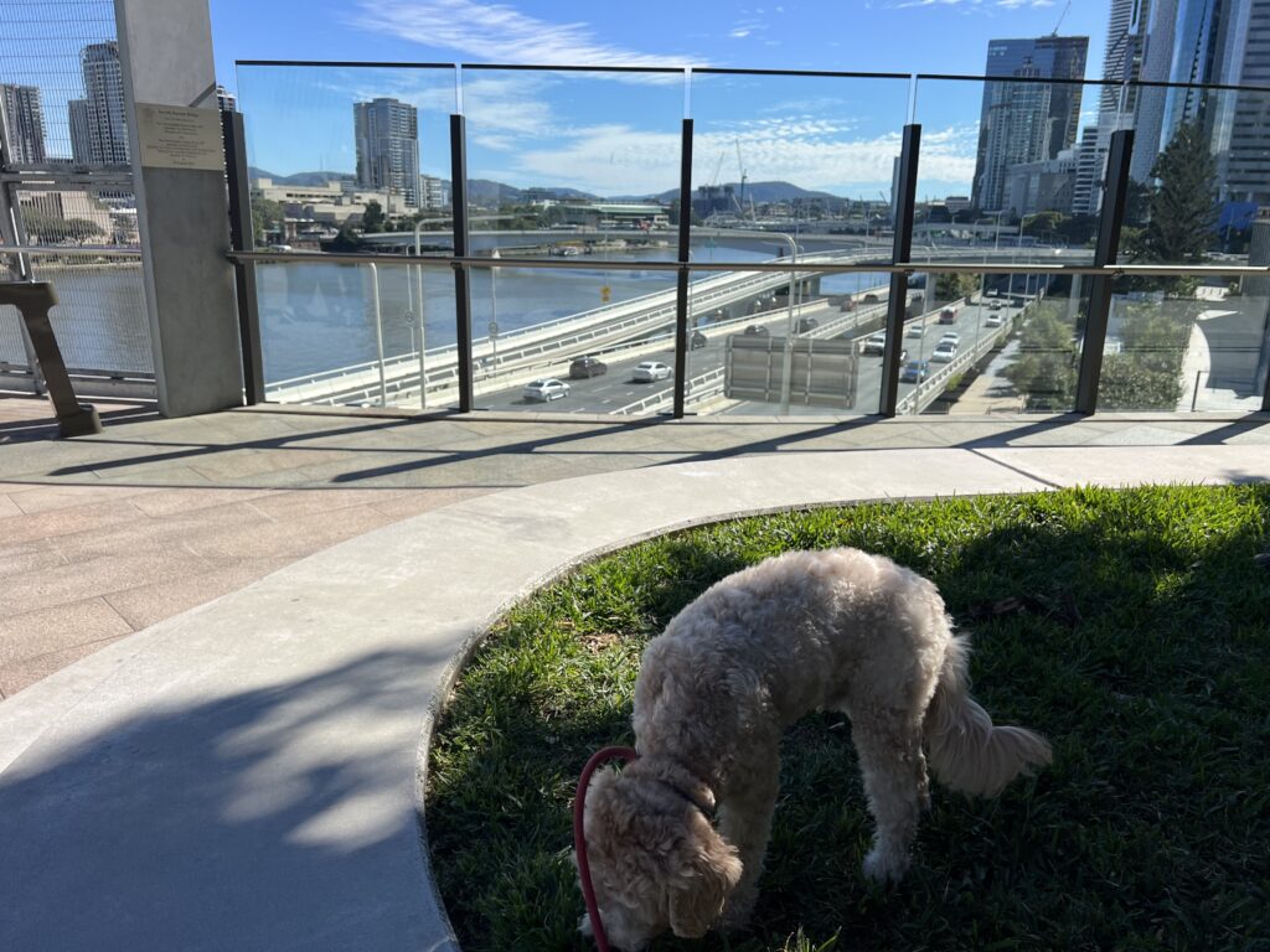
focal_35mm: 26
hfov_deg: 67.3
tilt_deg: -14.2
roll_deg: +0.0
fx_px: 954
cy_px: 476
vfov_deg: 53.1
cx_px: 635
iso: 50
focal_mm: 5.7
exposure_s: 1/4274
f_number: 1.5
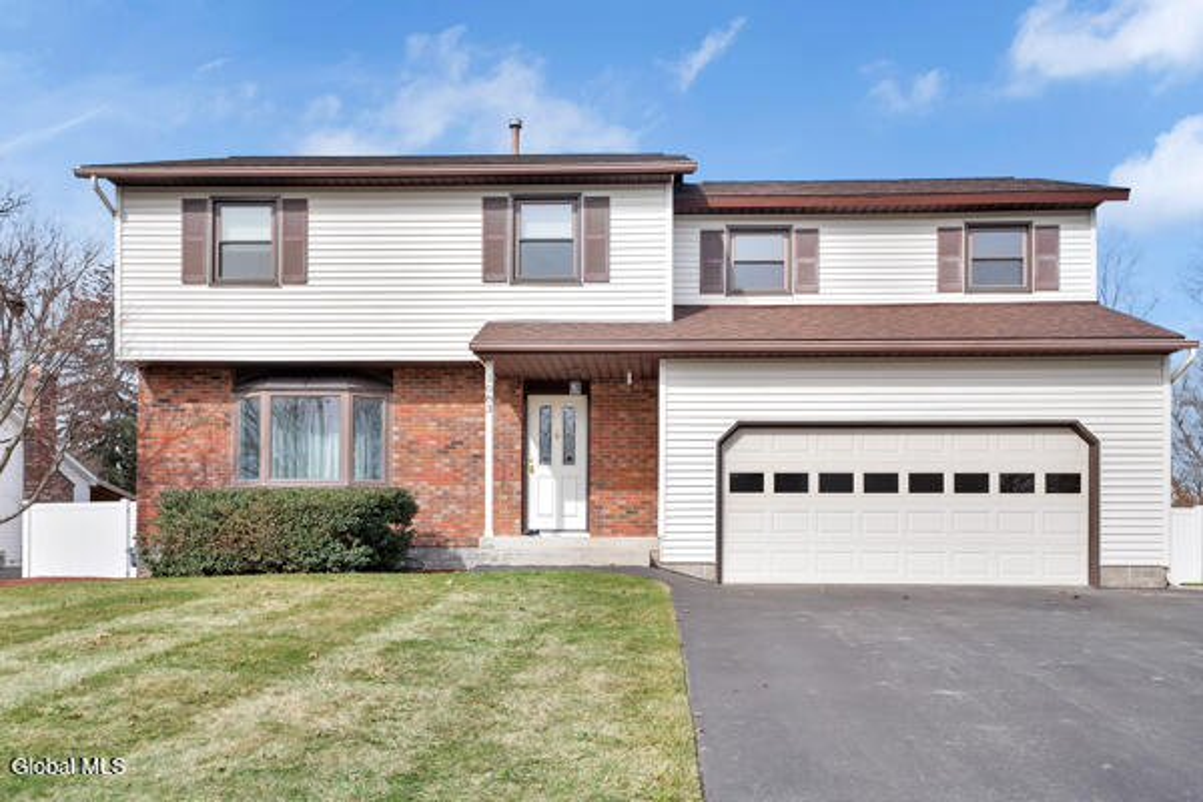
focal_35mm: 29
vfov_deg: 45.0
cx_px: 602
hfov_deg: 63.7
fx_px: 969
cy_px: 401
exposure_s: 1/4000
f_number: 4
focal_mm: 29
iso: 320
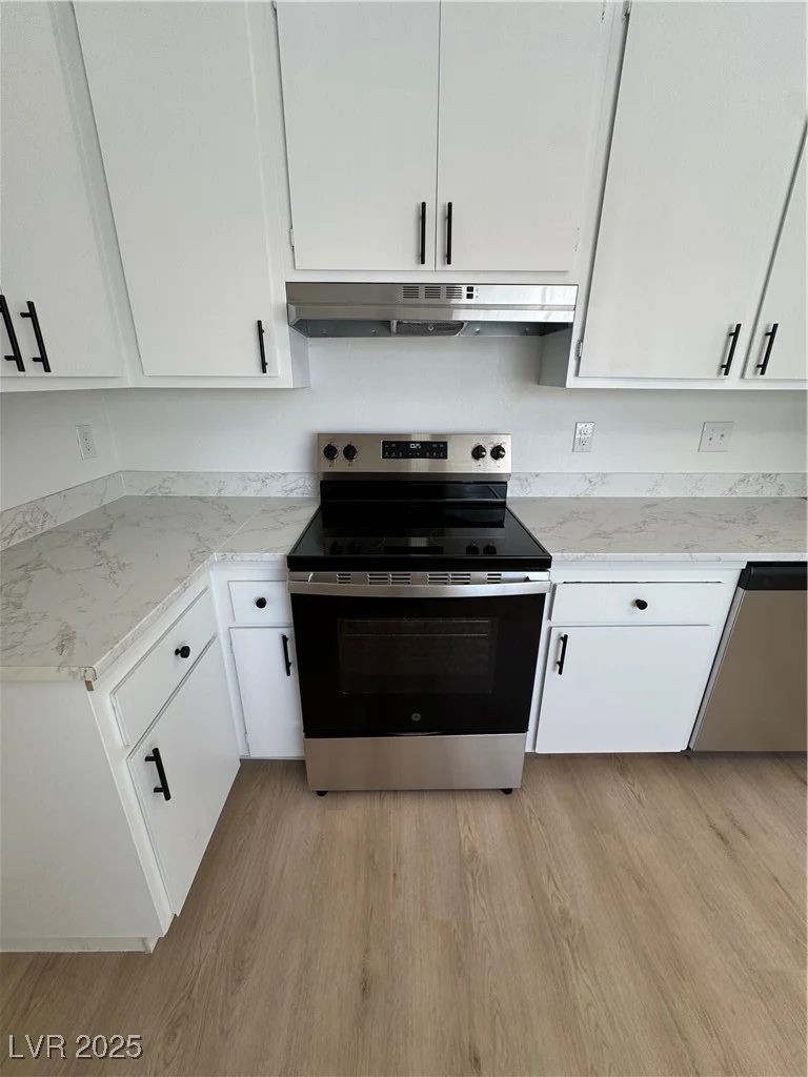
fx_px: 436
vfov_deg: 102.1
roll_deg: -0.1
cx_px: 404
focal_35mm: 14
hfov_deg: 85.7
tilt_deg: -20.6
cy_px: 538
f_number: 2.2
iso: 50
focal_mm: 2.22
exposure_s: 1/120
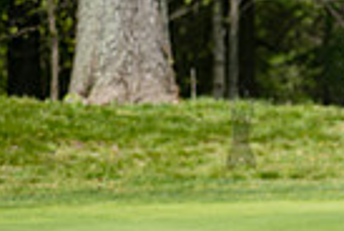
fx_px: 4242
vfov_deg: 3.1
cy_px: 124
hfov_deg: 4.6
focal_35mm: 443
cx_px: 726
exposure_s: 1/1250
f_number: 3.5
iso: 100
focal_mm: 105
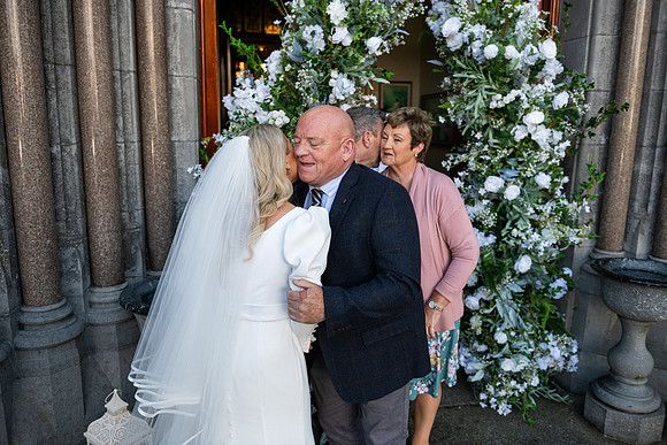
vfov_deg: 48.0
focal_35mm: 27
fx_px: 500
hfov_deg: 67.4
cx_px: 334
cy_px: 222
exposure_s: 1/1600
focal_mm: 27
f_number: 3.5
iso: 500
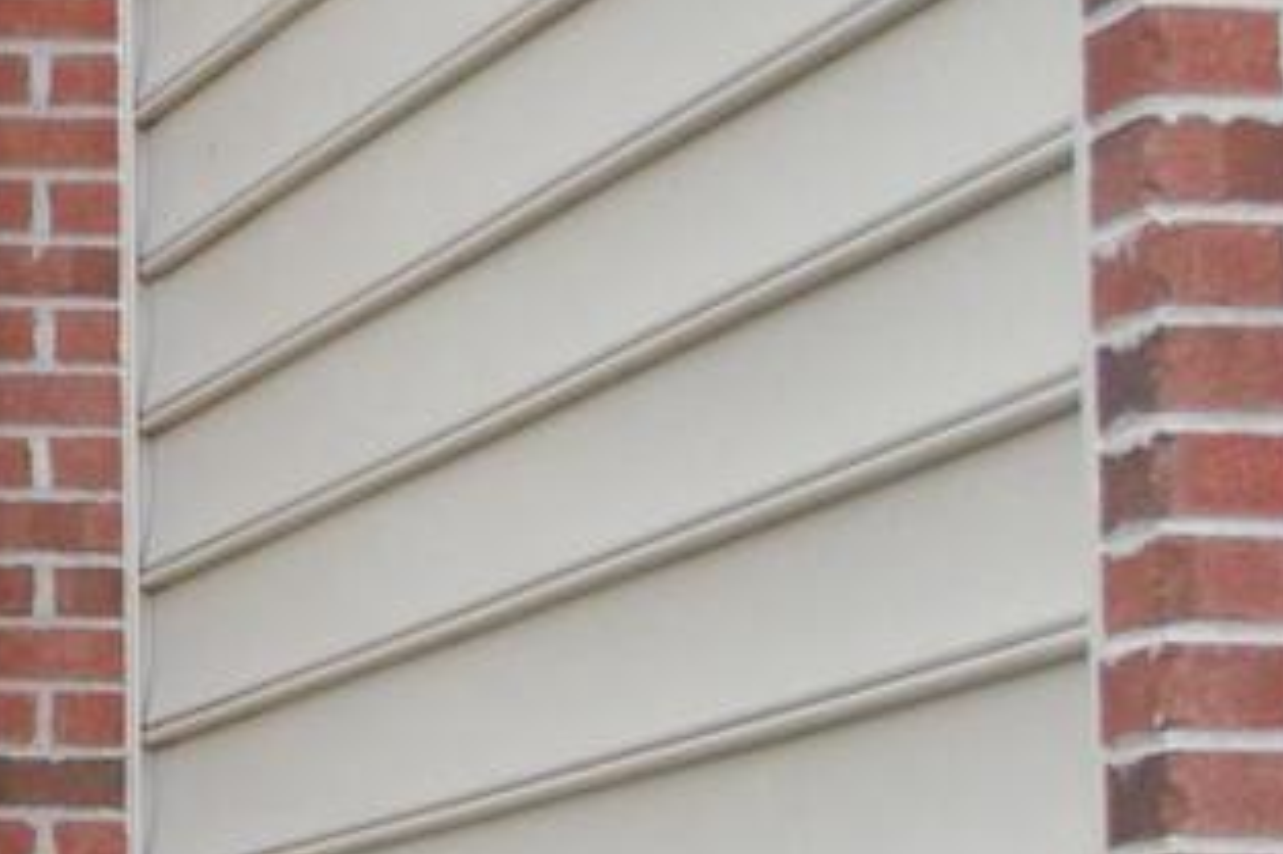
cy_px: 1091
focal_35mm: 165
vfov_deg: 8.2
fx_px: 5877
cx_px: -1504
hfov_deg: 11.0
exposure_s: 1/400
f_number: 4
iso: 200
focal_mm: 24
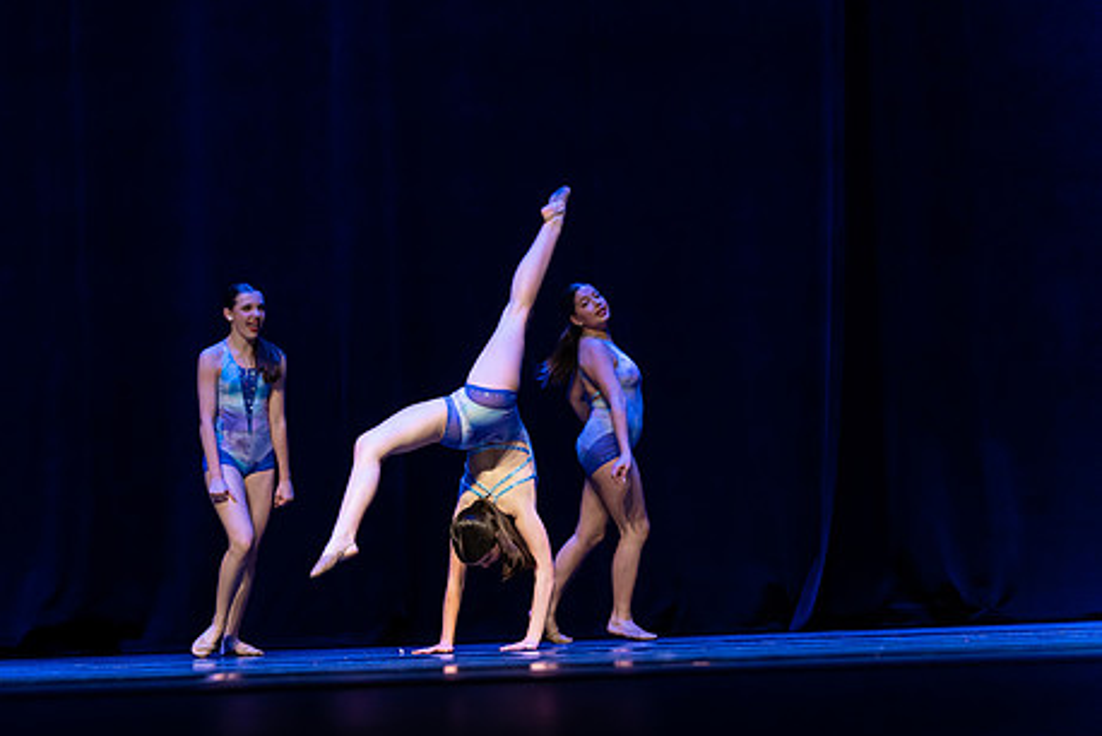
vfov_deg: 10.3
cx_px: 407
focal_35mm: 133
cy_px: 422
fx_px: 4074
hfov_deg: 15.4
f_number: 2.8
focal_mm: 105
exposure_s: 1/640
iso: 3200
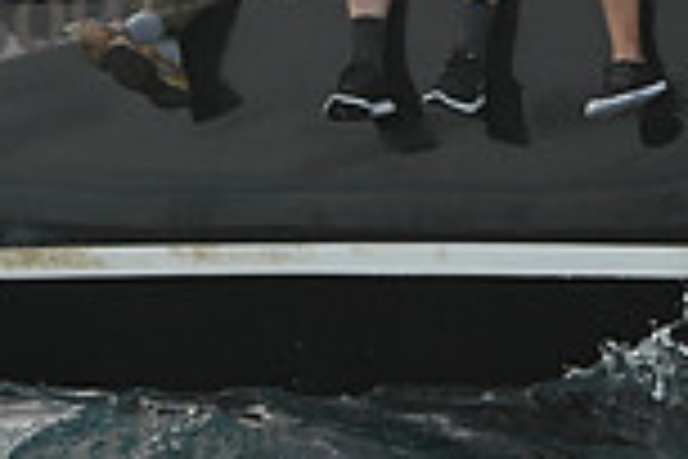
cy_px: -263
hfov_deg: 4.2
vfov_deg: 2.8
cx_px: 526
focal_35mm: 493
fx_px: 9421
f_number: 7.1
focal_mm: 130
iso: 320
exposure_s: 1/1000
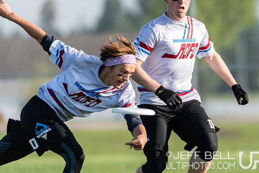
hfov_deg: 2.0
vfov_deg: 1.3
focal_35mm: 1045
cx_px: 221
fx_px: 7522
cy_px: 91
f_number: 4
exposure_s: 1/1250
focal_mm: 400
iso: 320
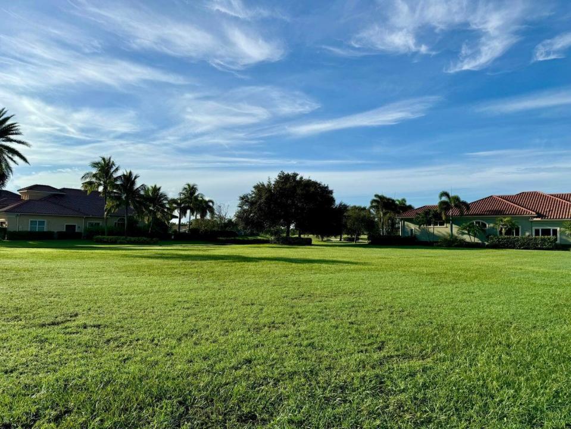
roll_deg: -1.2
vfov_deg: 56.8
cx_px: 286
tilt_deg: +2.2
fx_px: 396
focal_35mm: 24
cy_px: 214
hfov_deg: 71.6
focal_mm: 6.76
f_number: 1.78
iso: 80
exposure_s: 1/6410
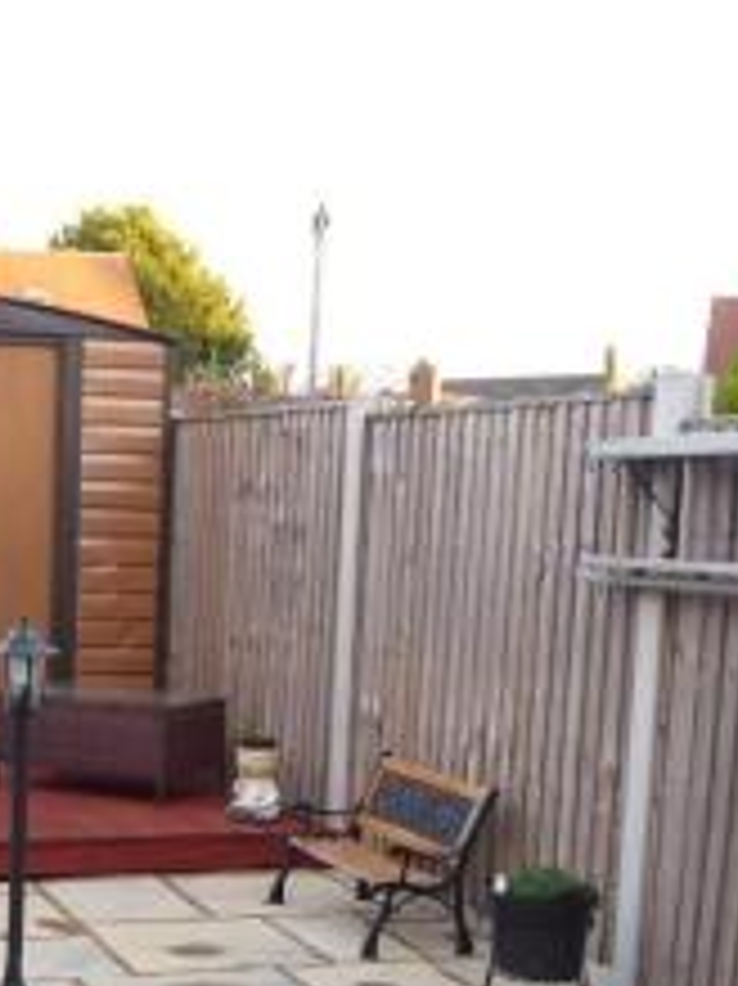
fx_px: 1821
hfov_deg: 22.2
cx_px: 25
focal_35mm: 64
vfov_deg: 29.5
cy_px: 808
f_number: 3.3
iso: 250
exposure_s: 1/60
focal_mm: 4.3
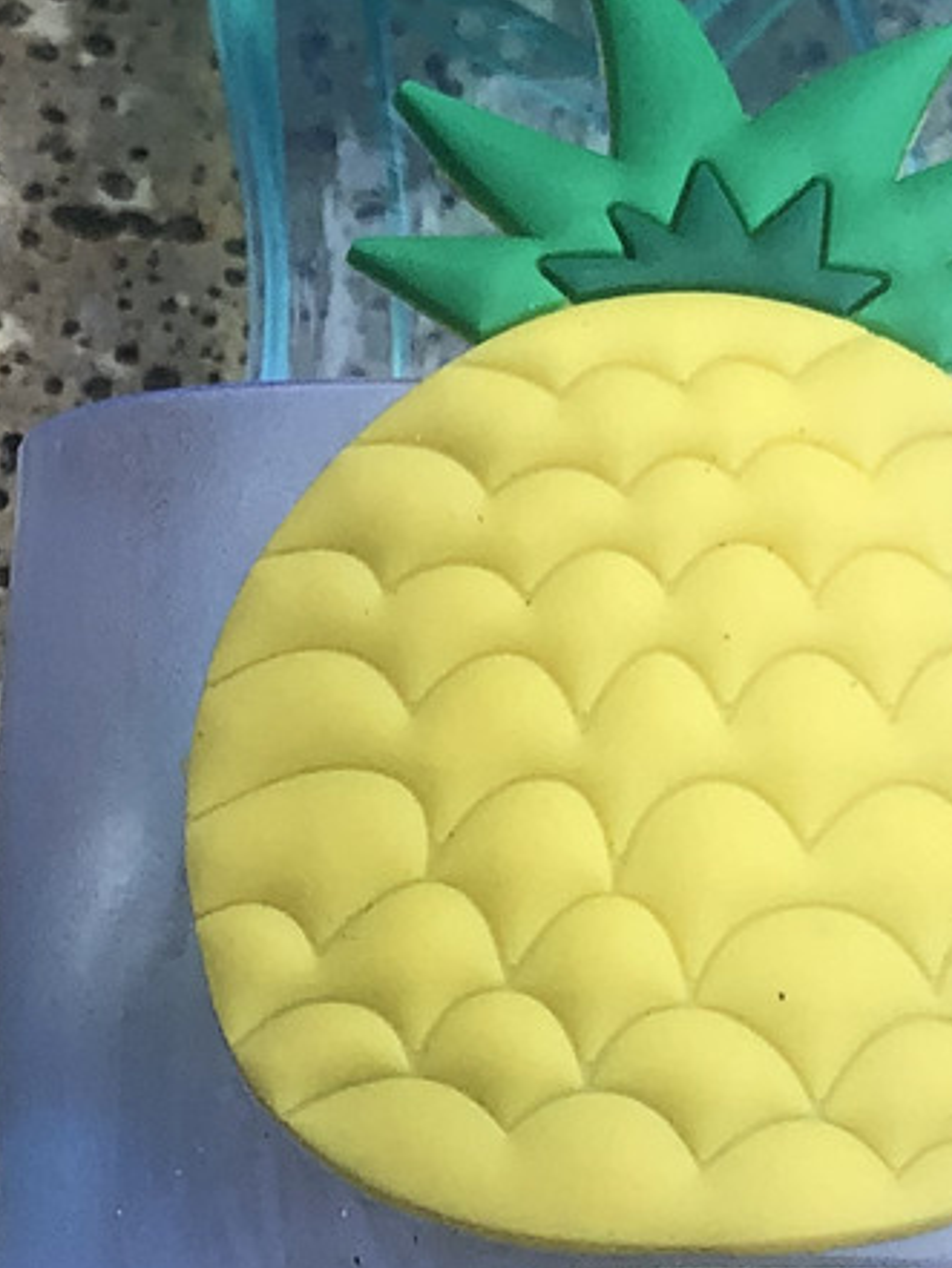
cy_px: 960
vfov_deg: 15.3
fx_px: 4691
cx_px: -167
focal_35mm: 128
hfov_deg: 11.4
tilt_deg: -56.2
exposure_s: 1/120
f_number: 1.8
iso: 64
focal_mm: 3.99
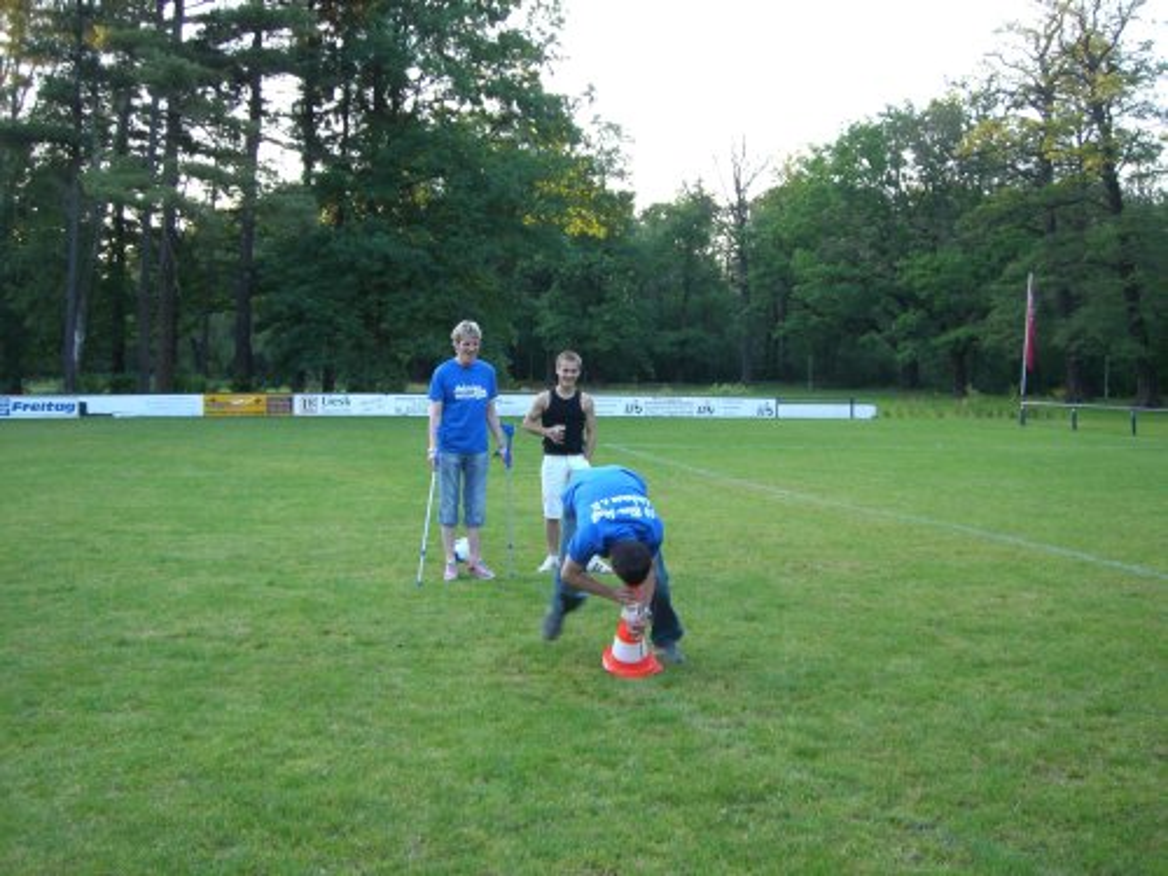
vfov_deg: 37.7
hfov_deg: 49.0
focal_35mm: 38
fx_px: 1282
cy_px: 438
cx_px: 584
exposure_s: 1/100
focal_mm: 6.2
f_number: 2.7
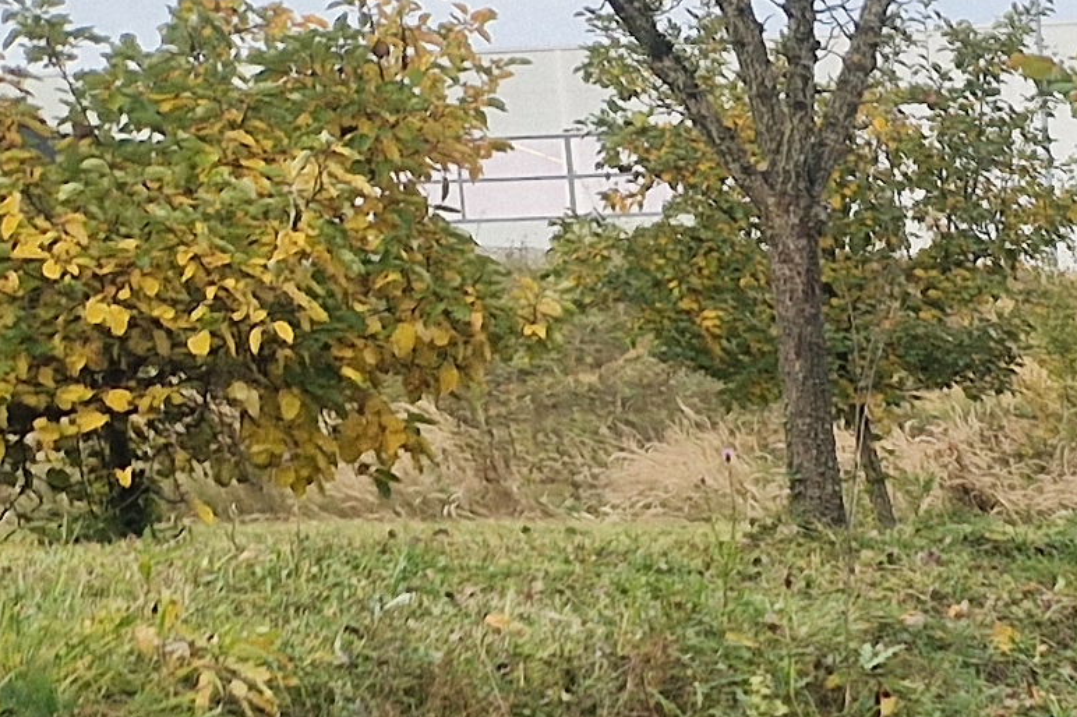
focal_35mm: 124
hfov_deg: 13.8
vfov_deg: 9.9
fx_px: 3708
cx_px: 2229
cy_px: 1643
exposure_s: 1/588
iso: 50
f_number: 1.8
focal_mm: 5.4
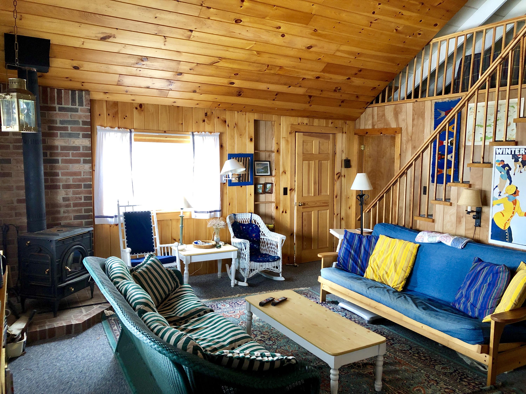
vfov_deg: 49.7
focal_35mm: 28
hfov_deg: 63.4
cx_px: 263
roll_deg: -1.1
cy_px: 197
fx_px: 425
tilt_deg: -5.1
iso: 50
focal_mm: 3.99
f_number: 1.8
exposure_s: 1/15
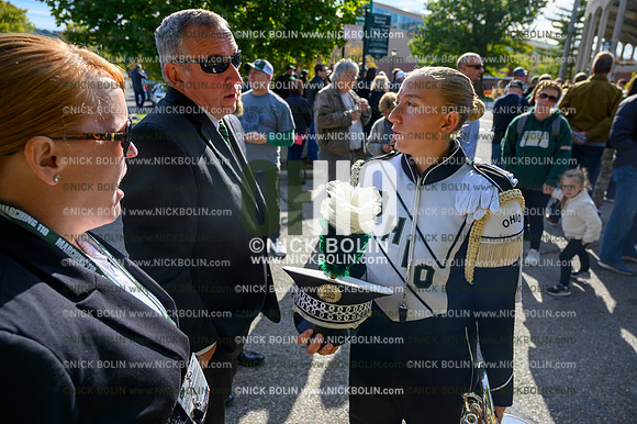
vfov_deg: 53.1
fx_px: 424
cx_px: 318
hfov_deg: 73.8
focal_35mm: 24
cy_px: 212
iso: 200
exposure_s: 1/800
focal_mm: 24
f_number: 5
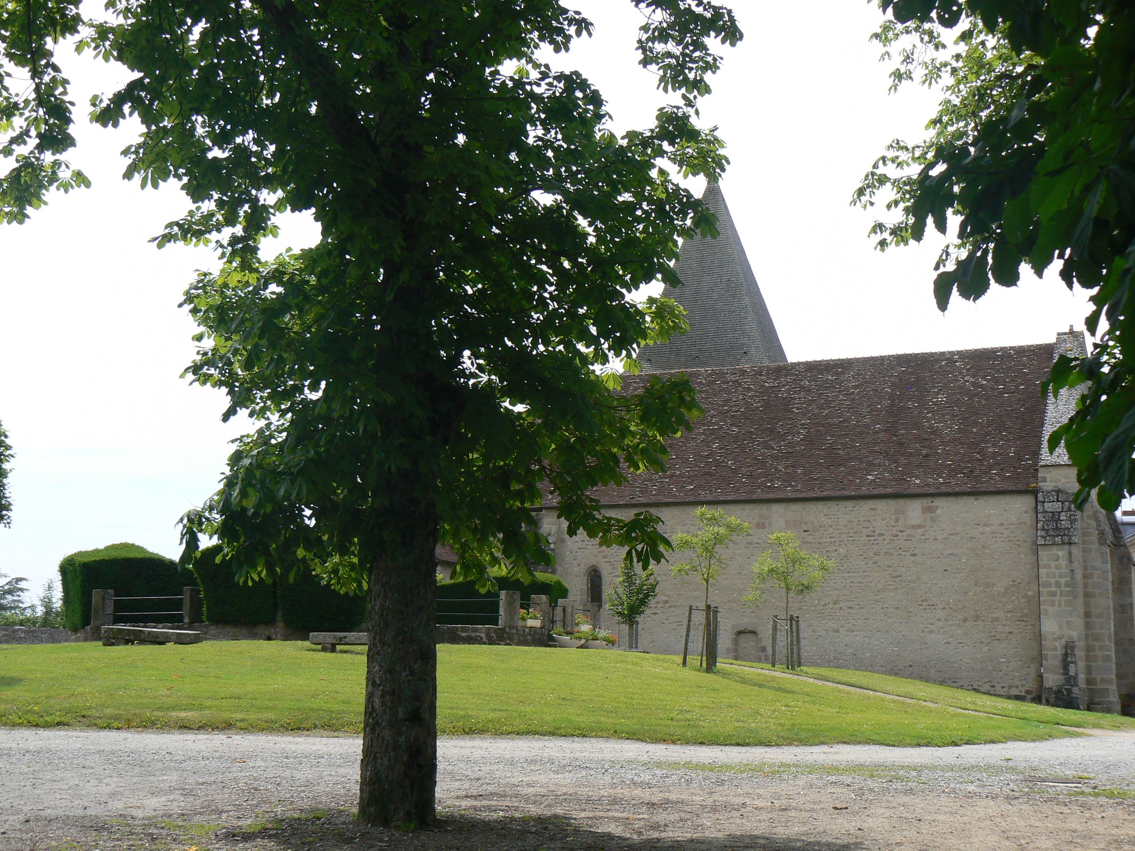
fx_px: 1639
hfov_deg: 38.2
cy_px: 429
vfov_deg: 29.1
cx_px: 564
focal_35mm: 50
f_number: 5.6
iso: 80
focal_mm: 8.1
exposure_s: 1/400
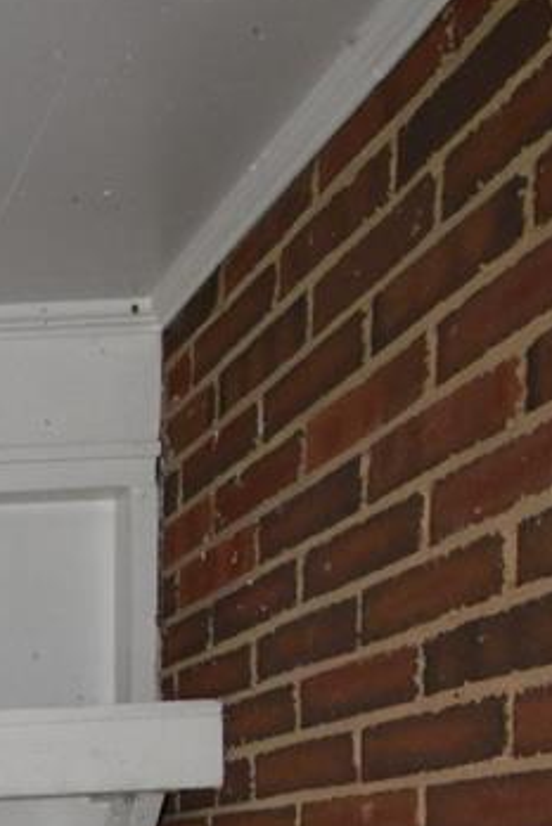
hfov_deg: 17.7
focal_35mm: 66
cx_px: -351
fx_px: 1516
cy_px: 1119
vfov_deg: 25.5
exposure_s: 1/60
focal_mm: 10
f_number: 4.5
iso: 900
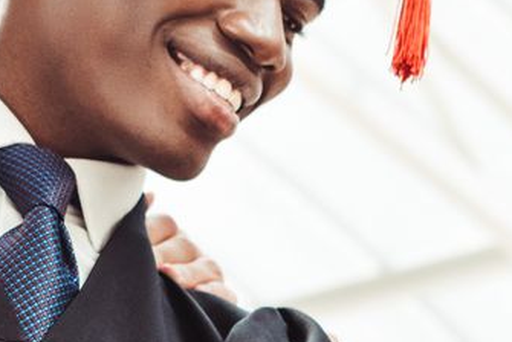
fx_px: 2719
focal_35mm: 191
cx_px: 225
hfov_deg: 10.8
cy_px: 294
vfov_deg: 7.2
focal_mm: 32
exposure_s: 1/1000
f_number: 2.8
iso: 400
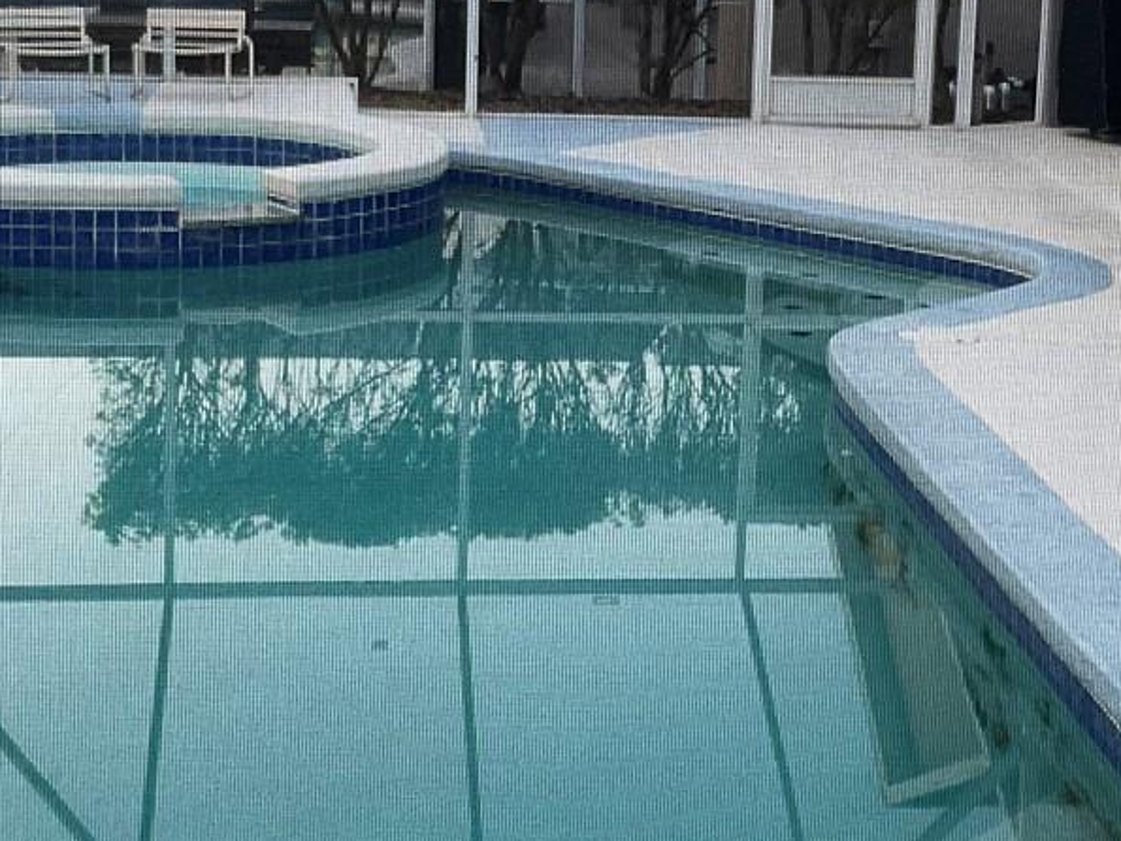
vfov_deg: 18.8
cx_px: 658
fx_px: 2525
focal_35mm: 78
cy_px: 234
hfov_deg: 25.0
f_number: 1.8
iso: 50
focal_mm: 3
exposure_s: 1/60
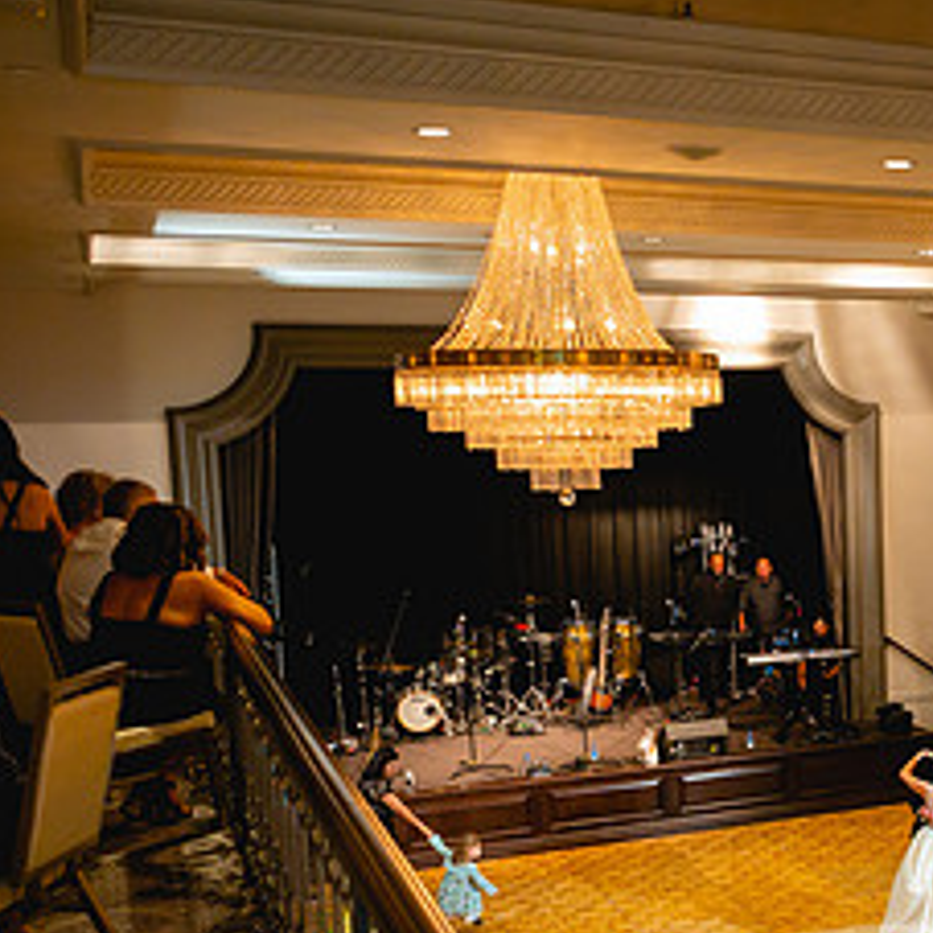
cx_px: 1044
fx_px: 1586
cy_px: 625
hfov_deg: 29.4
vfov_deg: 32.5
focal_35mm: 52
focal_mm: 24
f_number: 2.8
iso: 2000
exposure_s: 1/80
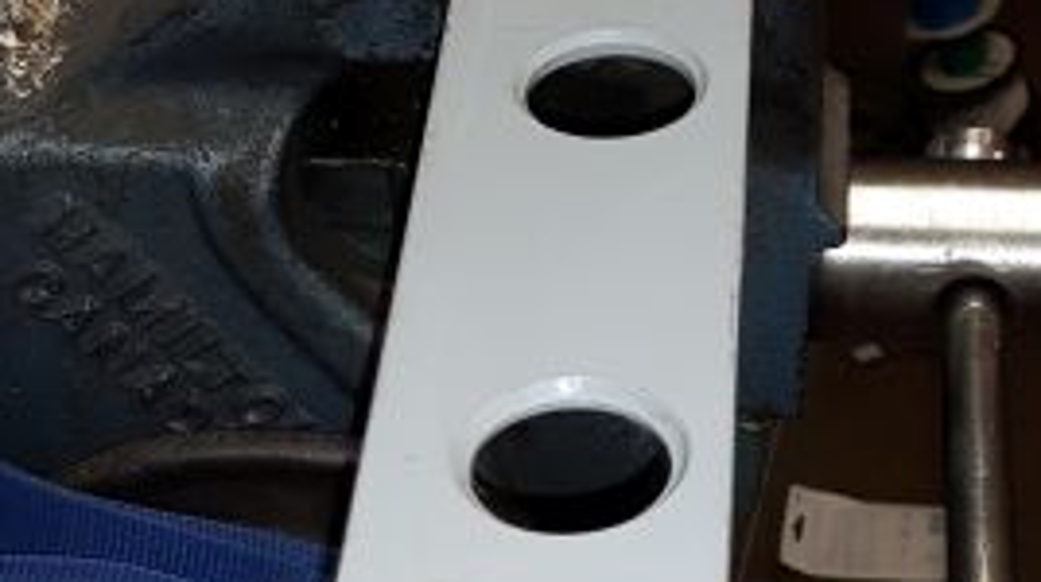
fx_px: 2785
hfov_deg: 21.1
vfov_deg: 11.9
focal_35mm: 101
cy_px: 450
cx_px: 699
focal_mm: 3.7
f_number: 1.9
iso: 80
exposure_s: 1/100
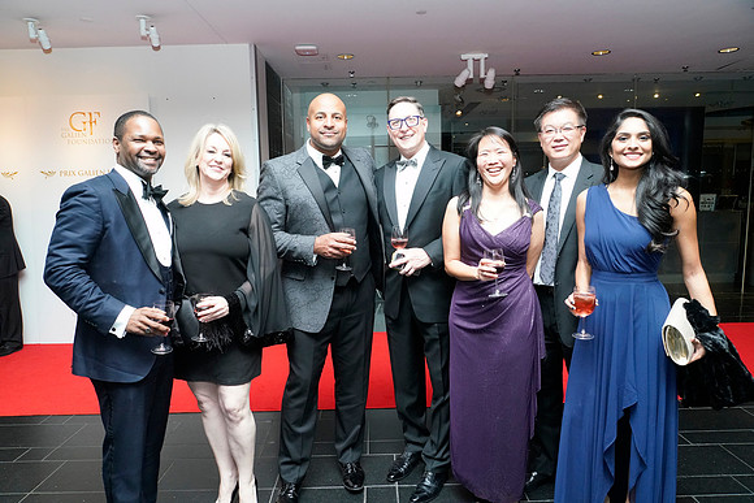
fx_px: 503
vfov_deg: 53.2
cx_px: 377
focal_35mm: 24
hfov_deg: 73.7
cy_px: 252
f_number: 8
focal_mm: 24
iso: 5000
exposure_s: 1/125
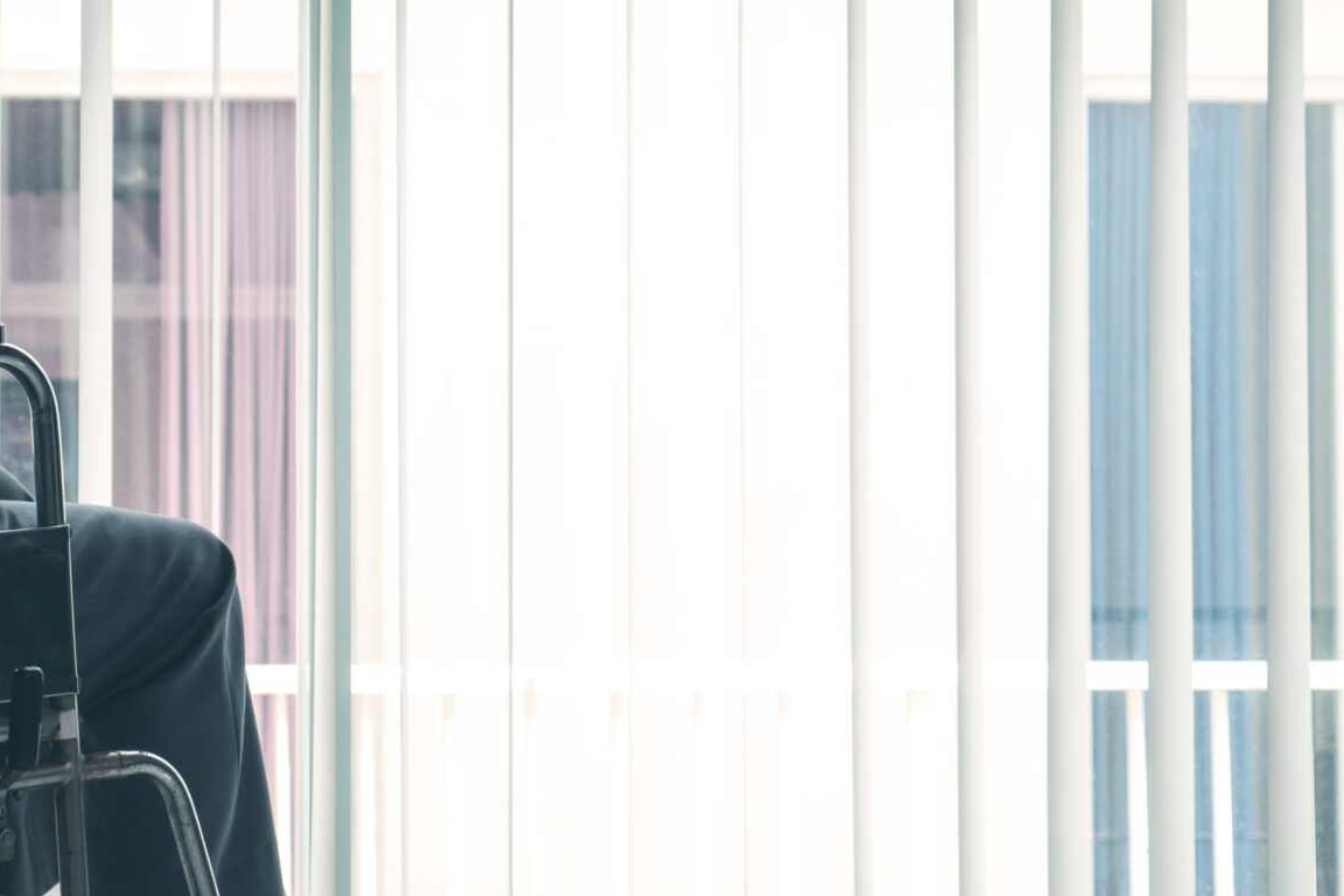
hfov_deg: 20.1
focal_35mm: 100
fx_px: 3733
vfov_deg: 13.7
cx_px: 182
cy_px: 591
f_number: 4
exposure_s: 1/250
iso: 100
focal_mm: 45
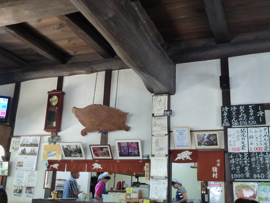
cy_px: 102
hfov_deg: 49.0
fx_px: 296
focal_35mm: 38
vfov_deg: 37.7
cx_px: 135
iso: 400
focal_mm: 6.8
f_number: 3.8
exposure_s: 1/20
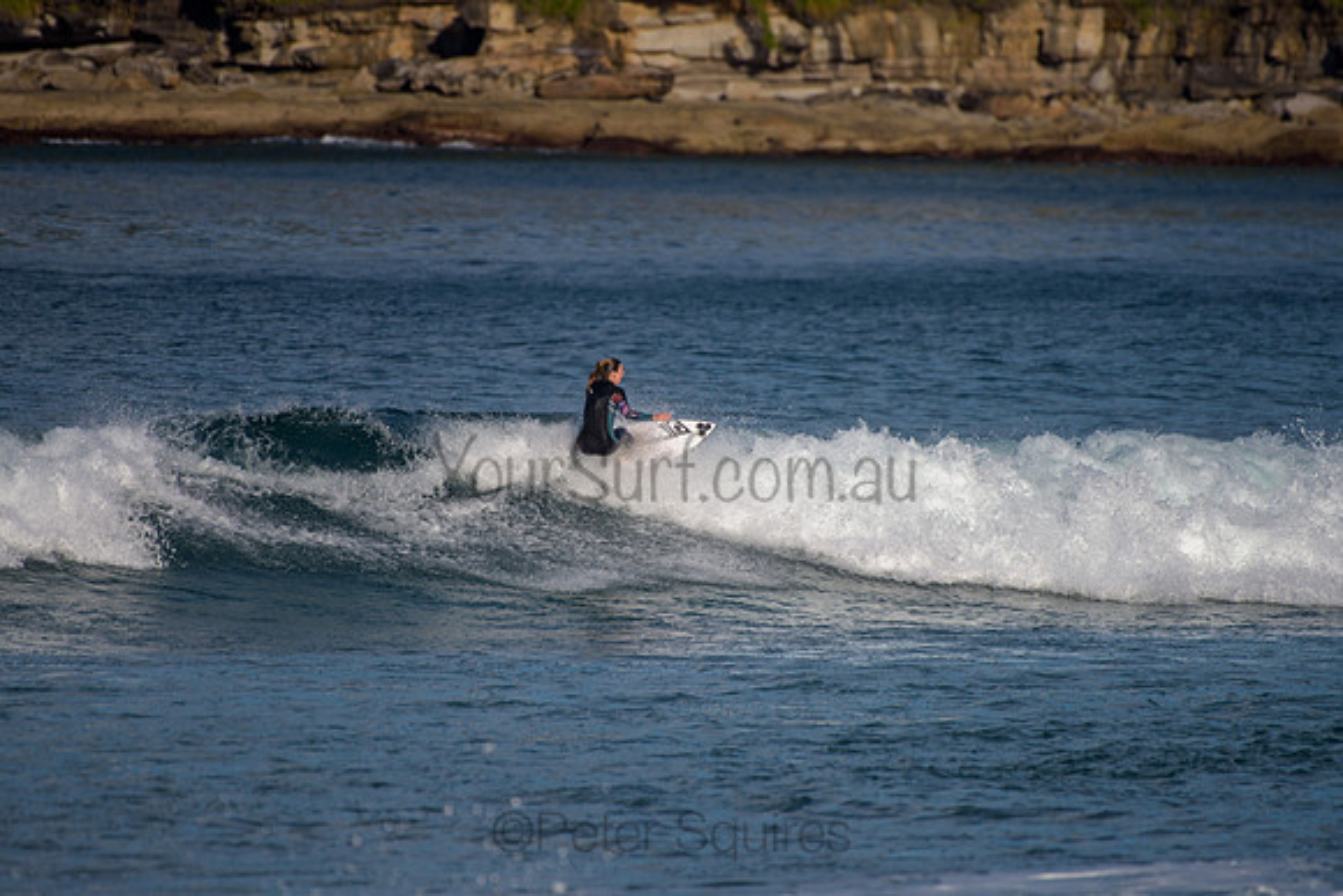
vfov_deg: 2.2
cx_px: 690
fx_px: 22883
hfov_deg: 3.4
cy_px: 436
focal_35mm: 613
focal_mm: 500
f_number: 5.6
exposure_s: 1/2000
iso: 125
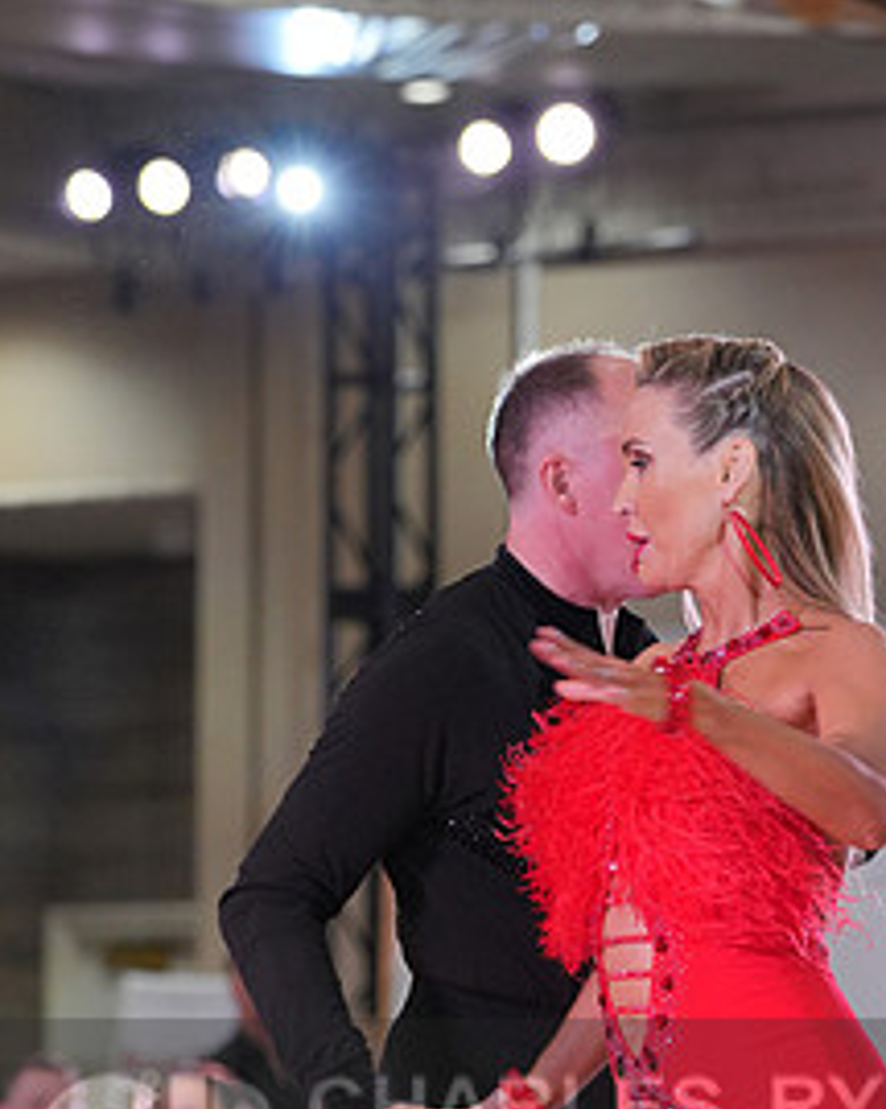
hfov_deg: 6.4
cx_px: 563
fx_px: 7904
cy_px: 1158
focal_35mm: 241
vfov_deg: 8.0
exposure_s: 1/500
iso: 2000
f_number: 4
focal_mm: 119
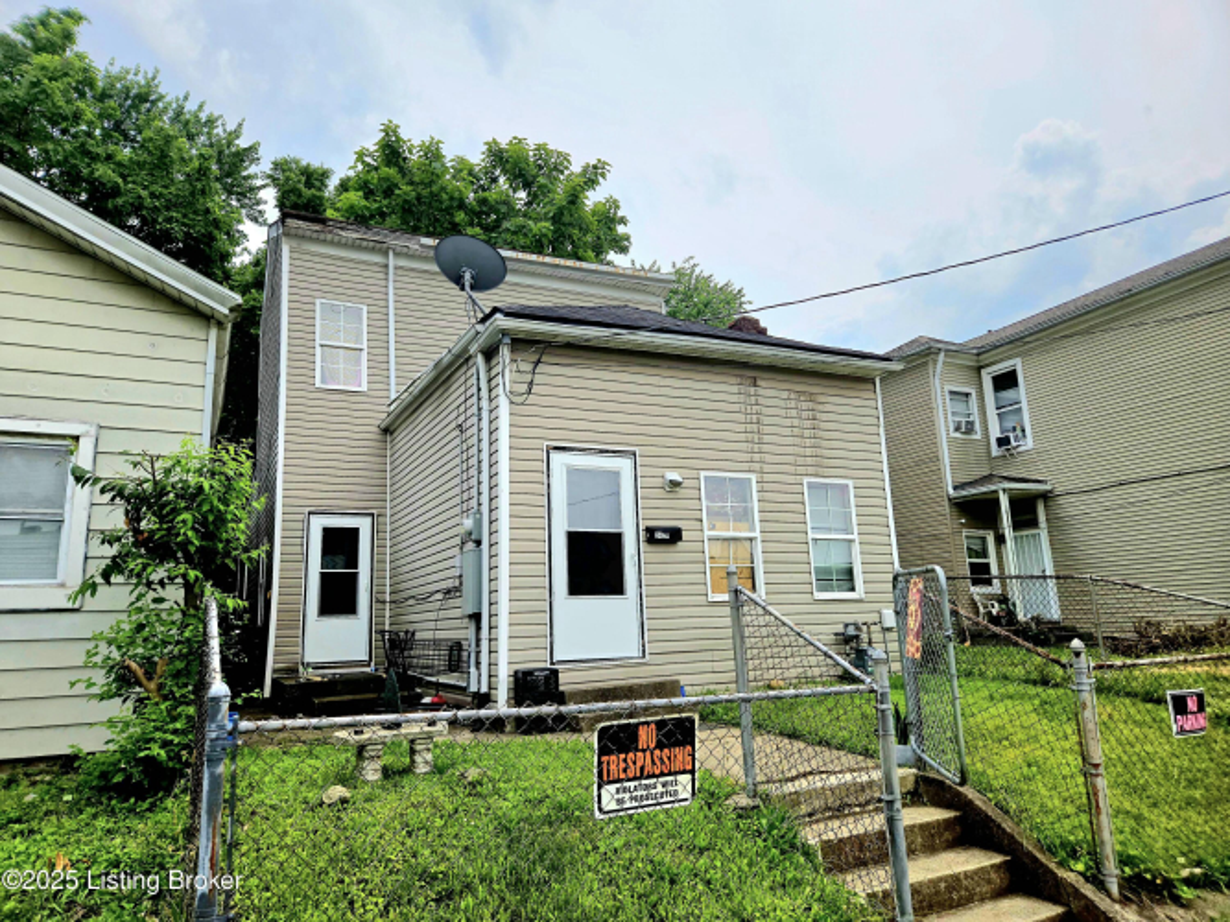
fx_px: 817
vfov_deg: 58.9
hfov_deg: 73.9
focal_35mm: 23
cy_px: 461
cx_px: 615
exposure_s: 1/2500
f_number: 1.8
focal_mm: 5.4
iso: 25
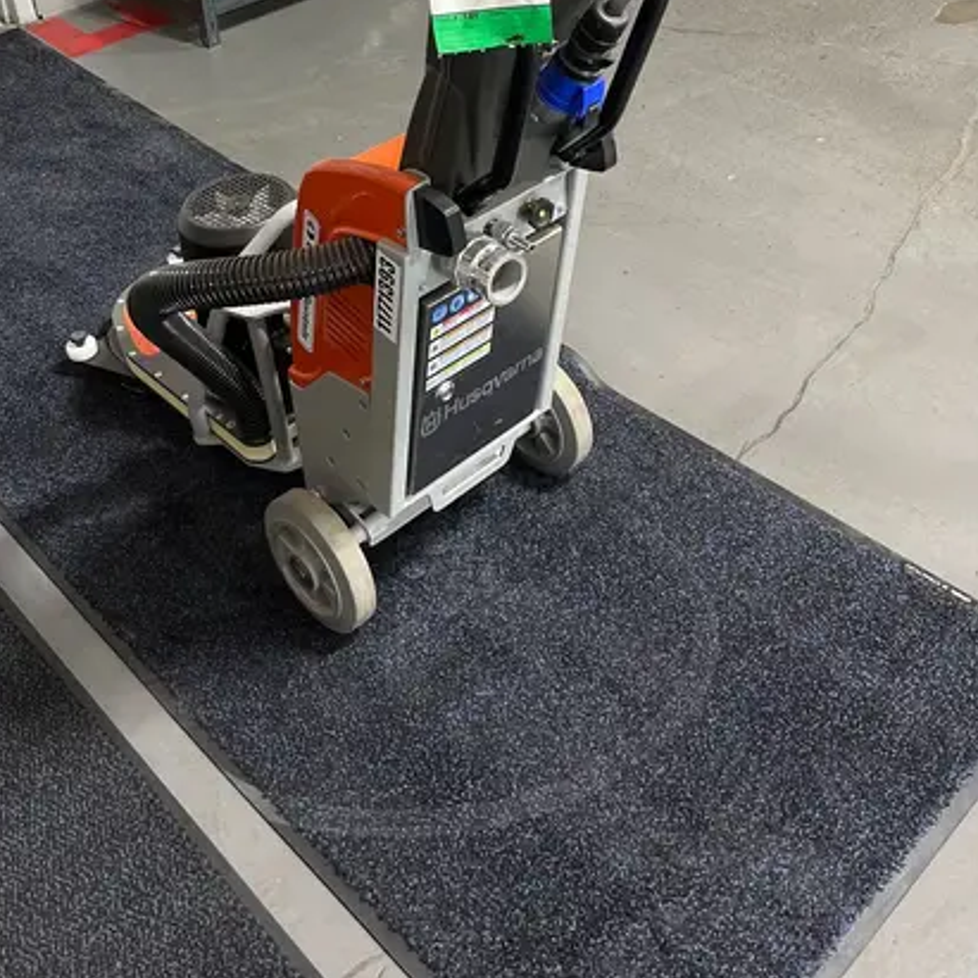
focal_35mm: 41
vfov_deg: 39.4
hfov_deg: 40.9
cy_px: 206
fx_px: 1311
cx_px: 471
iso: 320
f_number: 1.6
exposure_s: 1/60
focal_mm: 5.1
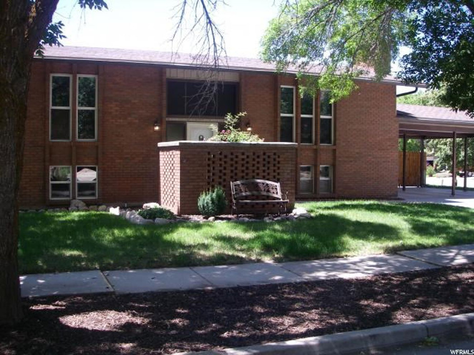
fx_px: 520
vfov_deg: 37.7
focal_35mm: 38
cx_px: 237
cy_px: 178
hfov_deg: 49.0
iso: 80
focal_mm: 6.3
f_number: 3.3
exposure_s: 1/200
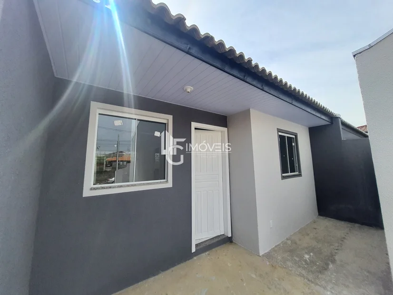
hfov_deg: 106.2
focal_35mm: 13
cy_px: 148
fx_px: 148
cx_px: 196
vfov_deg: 89.9
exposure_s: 1/1124
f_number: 2.2
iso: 50
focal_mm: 1.74
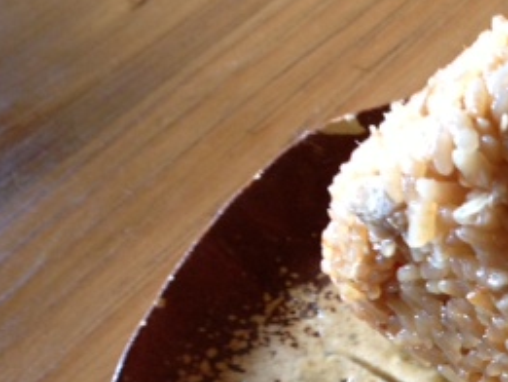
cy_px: 337
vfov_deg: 18.0
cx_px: 559
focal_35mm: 81
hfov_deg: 22.7
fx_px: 1189
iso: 100
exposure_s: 1/20
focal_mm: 4.13
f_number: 2.4
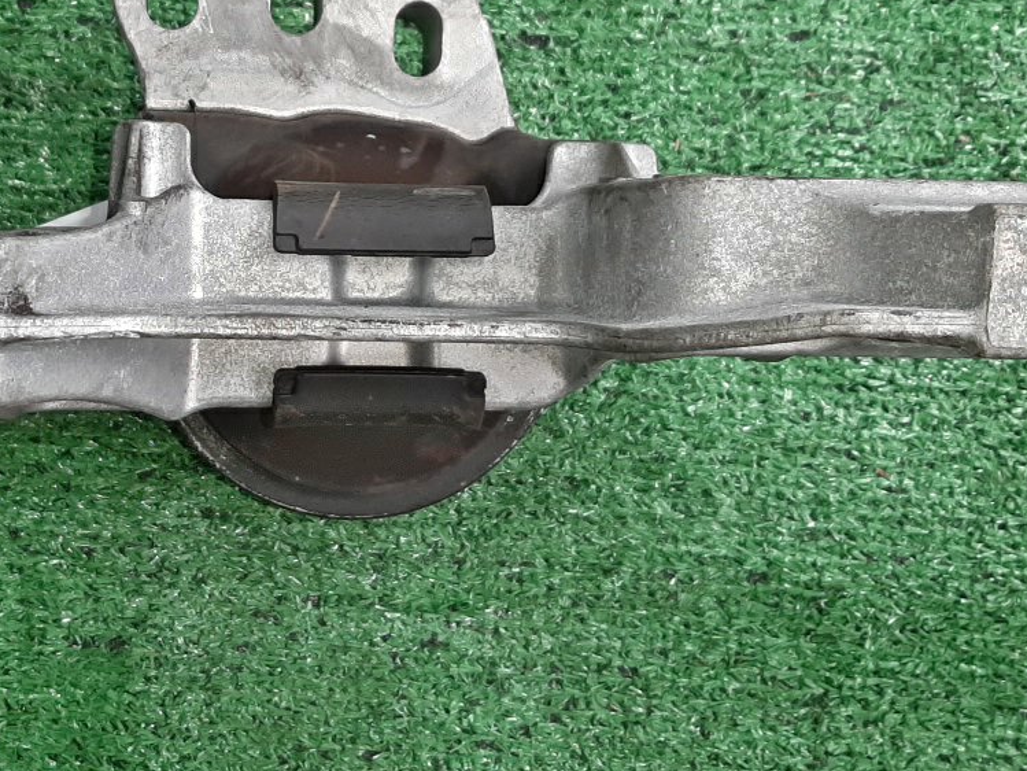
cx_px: 318
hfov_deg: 37.6
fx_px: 1484
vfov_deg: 28.9
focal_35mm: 50
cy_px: 244
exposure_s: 1/50
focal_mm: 3.93
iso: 97
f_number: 1.7
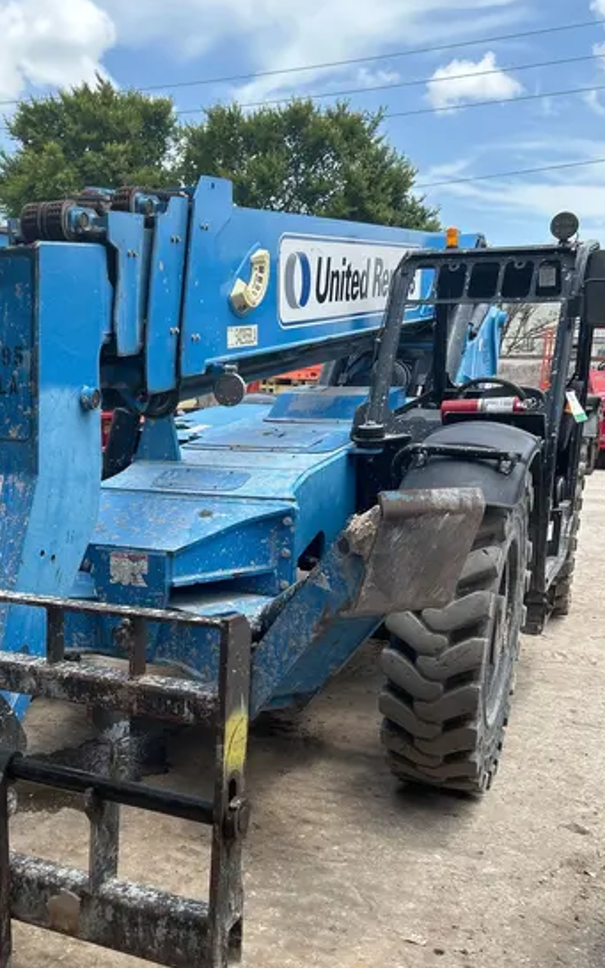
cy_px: 620
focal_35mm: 37
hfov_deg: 33.6
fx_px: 977
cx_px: 133
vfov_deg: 52.1
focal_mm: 5.7
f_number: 1.5
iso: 50
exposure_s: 1/1669
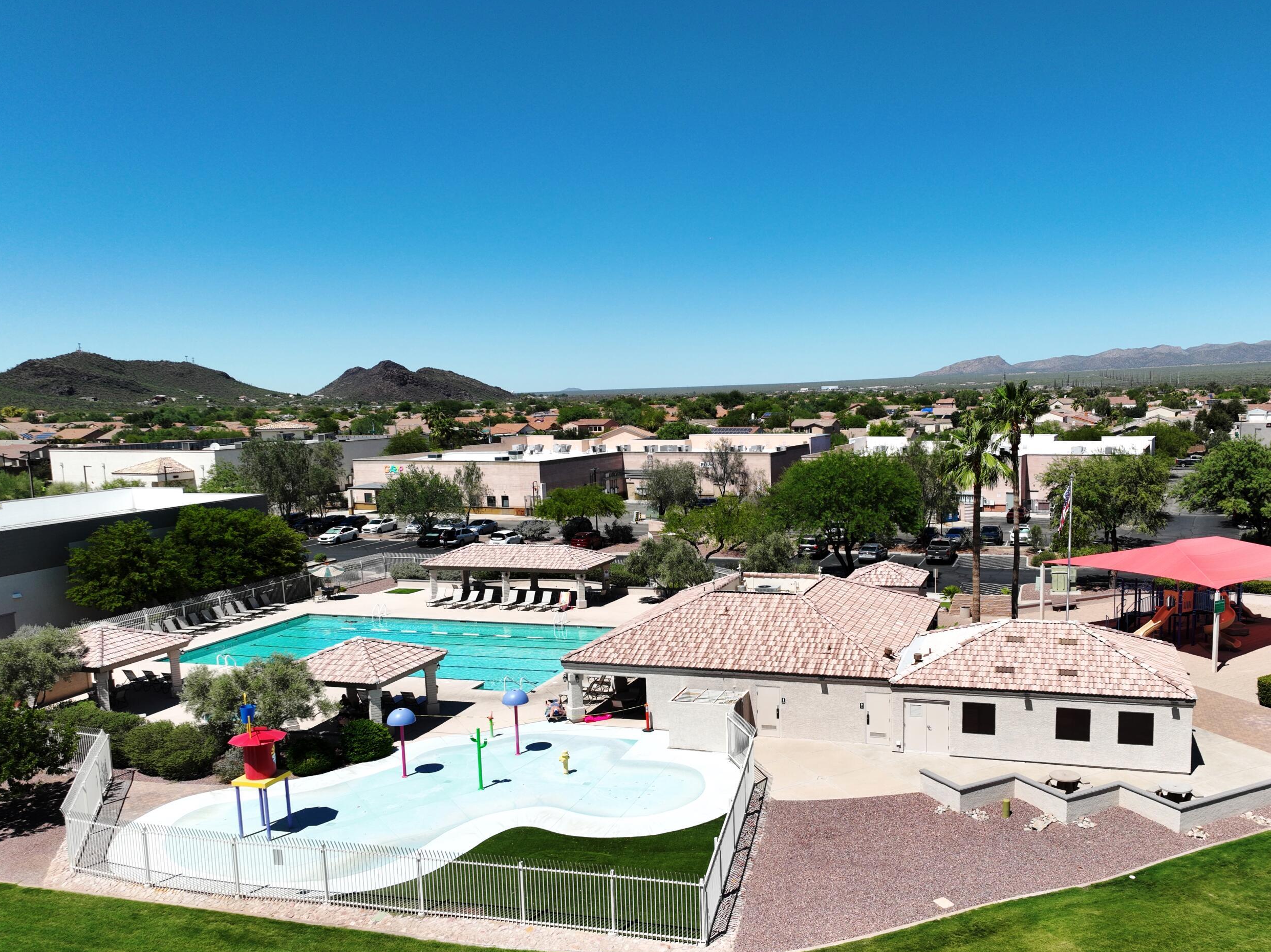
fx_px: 1064
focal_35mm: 29
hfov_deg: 61.2
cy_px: 548
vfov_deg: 48.0
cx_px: 753
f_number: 2.8
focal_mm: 12.29
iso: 100
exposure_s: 1/2000
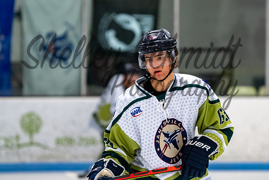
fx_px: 2635
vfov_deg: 3.9
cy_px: 70
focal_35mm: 353
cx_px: 165
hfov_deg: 5.8
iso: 2000
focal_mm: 190
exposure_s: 1/800
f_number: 3.2
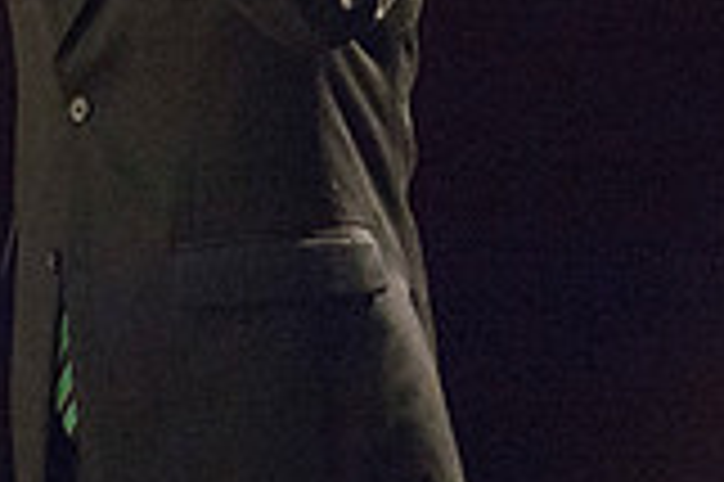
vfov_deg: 2.1
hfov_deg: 3.2
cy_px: -324
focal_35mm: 647
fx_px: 12998
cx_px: -184
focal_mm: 180
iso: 2500
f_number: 2.8
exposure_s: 1/250
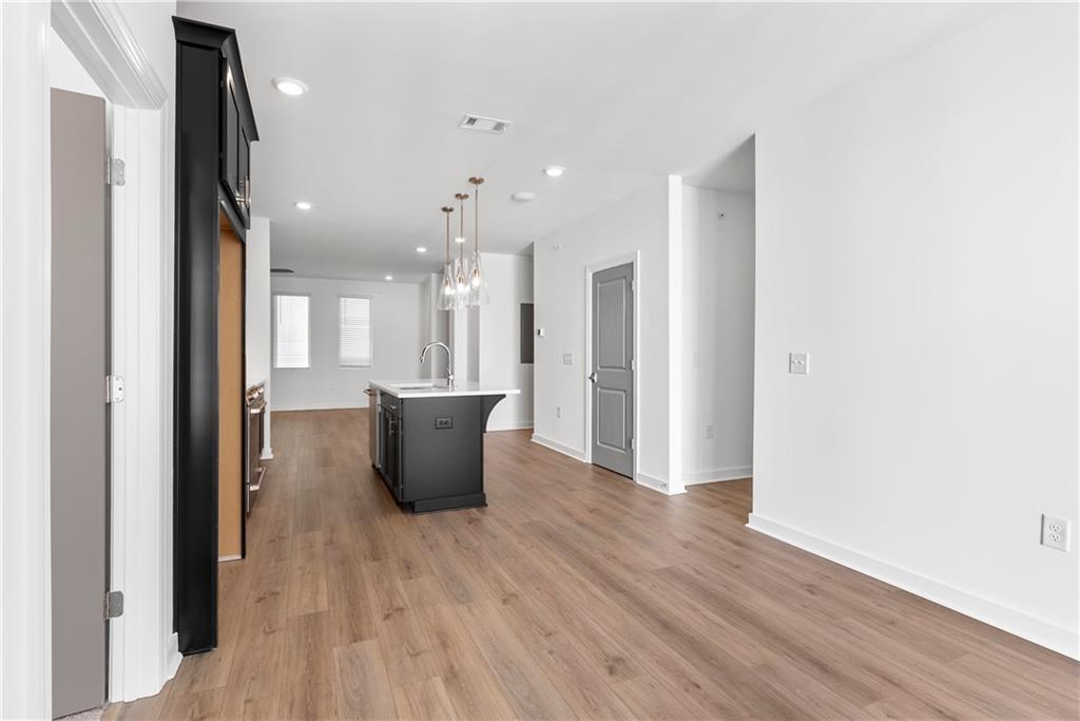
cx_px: 540
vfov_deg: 70.5
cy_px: 360
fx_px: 510
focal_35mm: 17
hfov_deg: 93.3
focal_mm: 17
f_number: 8
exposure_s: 1/8
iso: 250
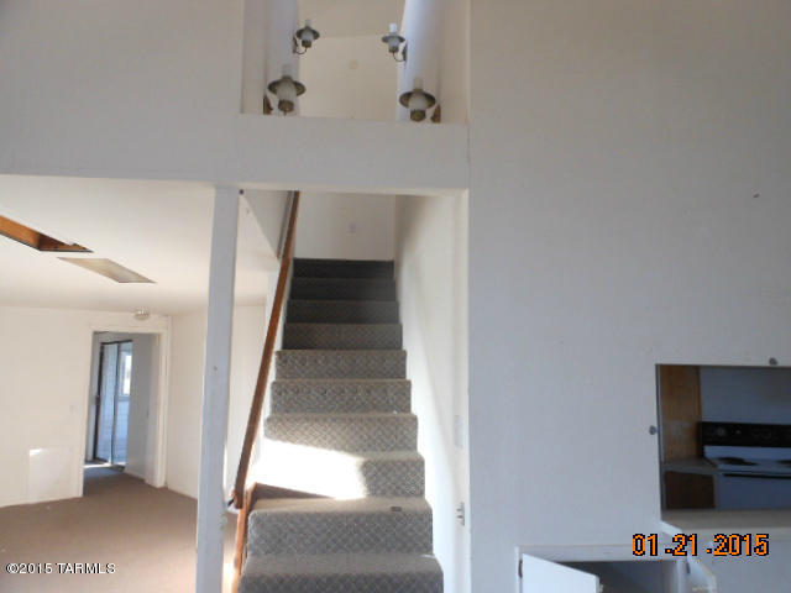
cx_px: 396
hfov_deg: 63.4
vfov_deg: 49.7
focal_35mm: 28
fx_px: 640
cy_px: 296
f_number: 3.7
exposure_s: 1/30
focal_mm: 5
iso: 200
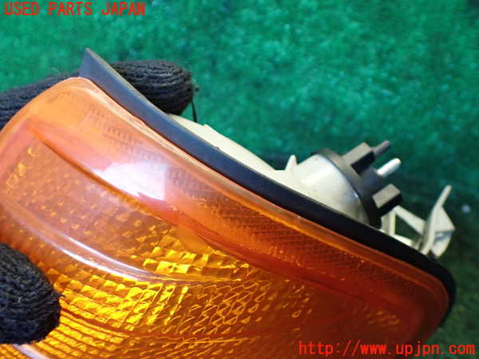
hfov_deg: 60.0
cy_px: 180
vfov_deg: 46.8
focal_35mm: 30
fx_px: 415
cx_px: 240
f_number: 2.3
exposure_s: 1/125
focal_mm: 5.4
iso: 640
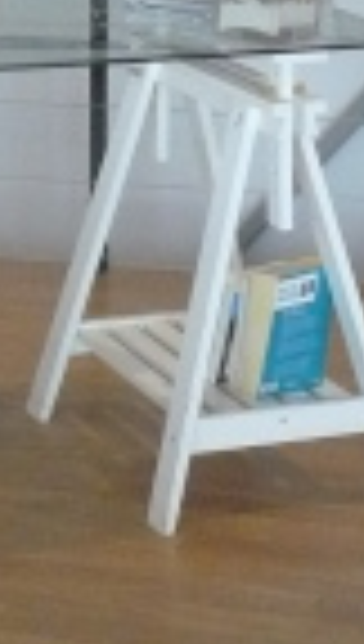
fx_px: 2492
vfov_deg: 13.7
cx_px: 135
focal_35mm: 146
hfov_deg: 8.4
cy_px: -358
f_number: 2.8
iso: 400
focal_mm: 6
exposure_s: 1/50
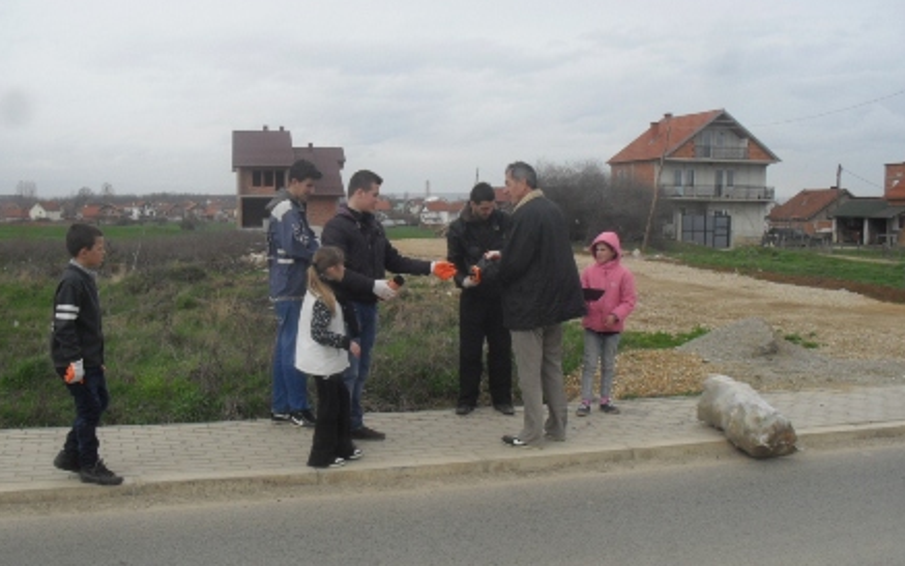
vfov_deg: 33.5
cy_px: 317
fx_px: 937
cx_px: 451
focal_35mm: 38
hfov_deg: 51.5
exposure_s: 1/125
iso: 100
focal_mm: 6.3
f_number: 8.4
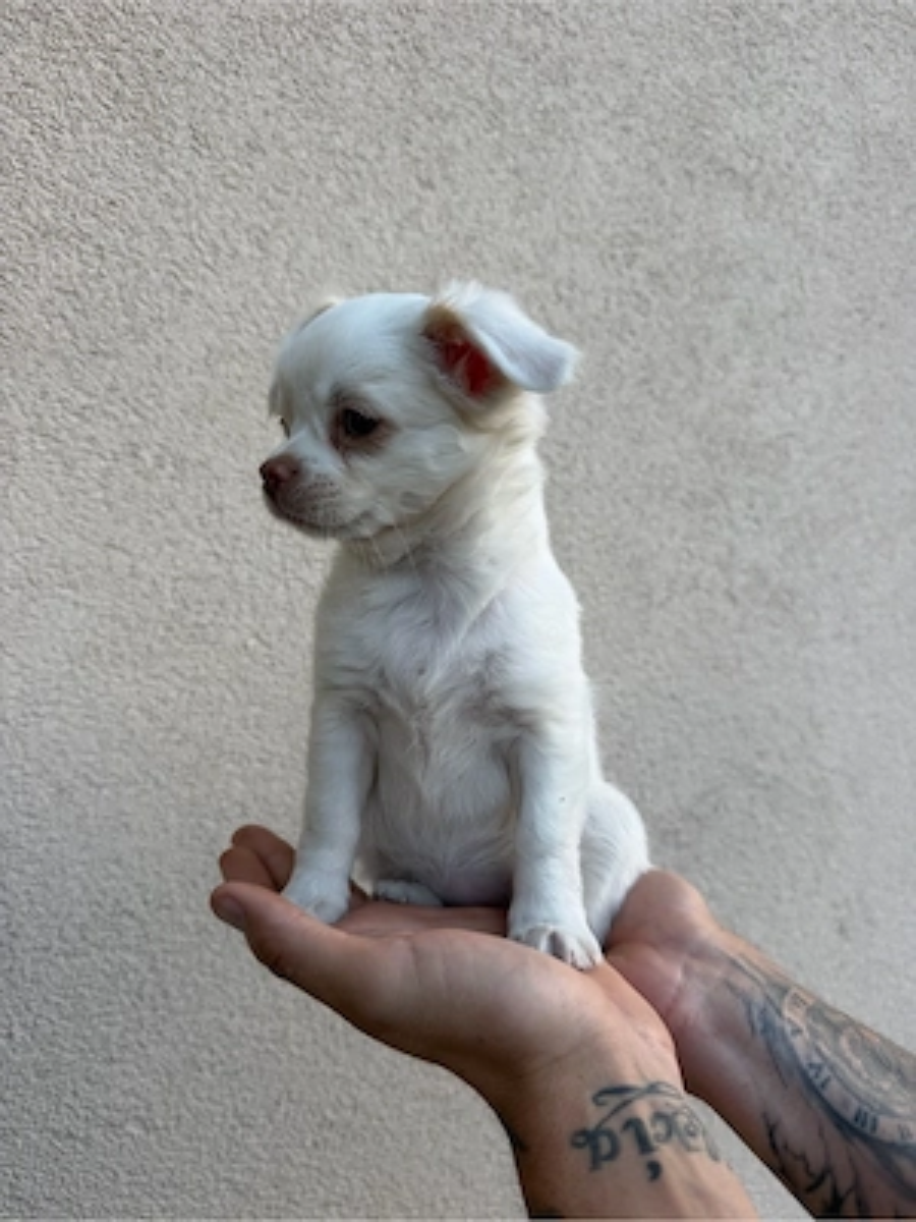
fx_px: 847
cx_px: 458
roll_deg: -1.7
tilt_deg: -2.9
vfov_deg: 71.6
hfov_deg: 56.8
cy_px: 611
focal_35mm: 24
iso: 64
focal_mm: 6.76
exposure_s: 1/220
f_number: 1.78
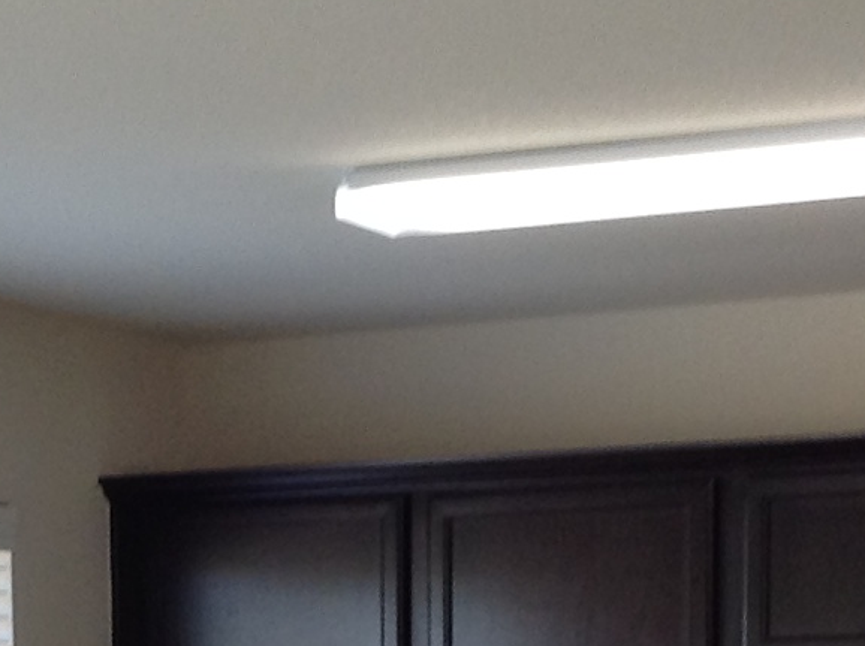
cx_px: 169
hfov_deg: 13.3
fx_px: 3694
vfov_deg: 9.6
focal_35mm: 148
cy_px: 1048
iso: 32
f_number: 2.4
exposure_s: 1/24
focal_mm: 3.3
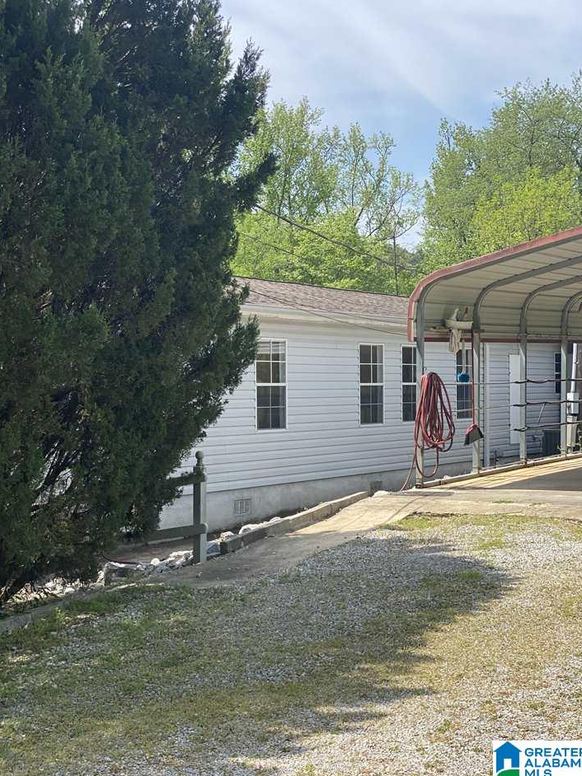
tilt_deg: +2.4
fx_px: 1189
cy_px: 383
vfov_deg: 36.2
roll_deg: -0.8
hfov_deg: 27.5
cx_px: 295
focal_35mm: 53
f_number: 2
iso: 20
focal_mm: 6
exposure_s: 1/773
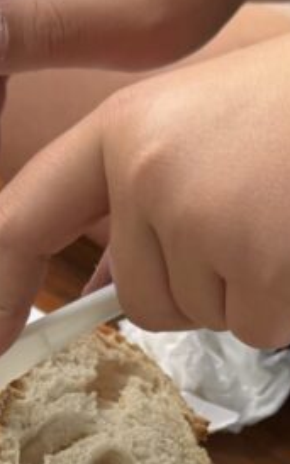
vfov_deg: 20.9
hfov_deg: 13.7
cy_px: 505
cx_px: 119
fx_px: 1203
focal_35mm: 95
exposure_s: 1/831
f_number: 1.78
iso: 80
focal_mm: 6.76
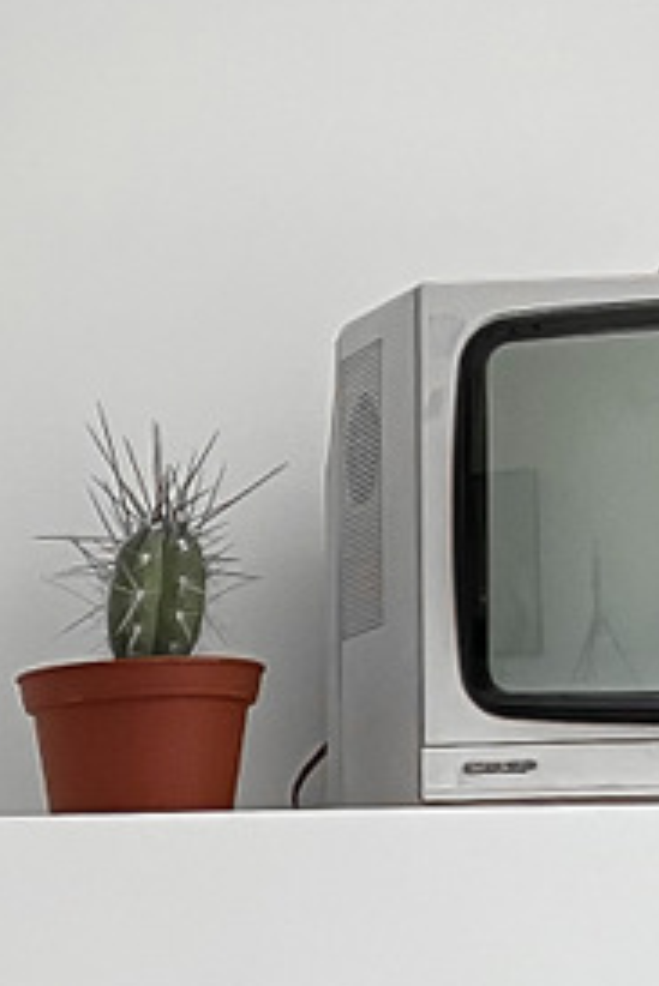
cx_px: -1415
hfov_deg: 6.9
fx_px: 4826
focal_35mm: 176
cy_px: 1241
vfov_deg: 11.4
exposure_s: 1/120
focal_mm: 3
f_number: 1.8
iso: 25
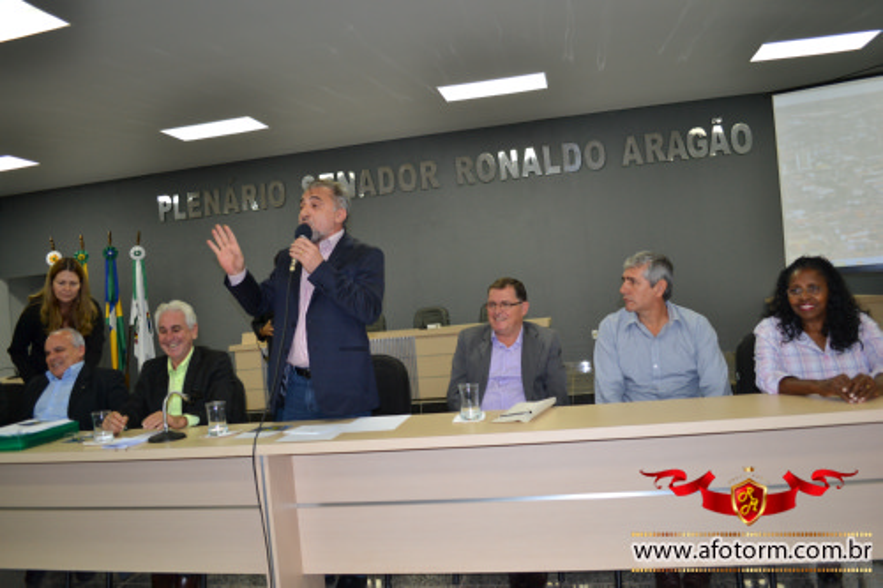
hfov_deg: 67.4
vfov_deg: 47.9
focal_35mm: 27
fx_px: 662
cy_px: 294
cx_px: 442
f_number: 3.5
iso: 500
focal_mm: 18
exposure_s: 1/60
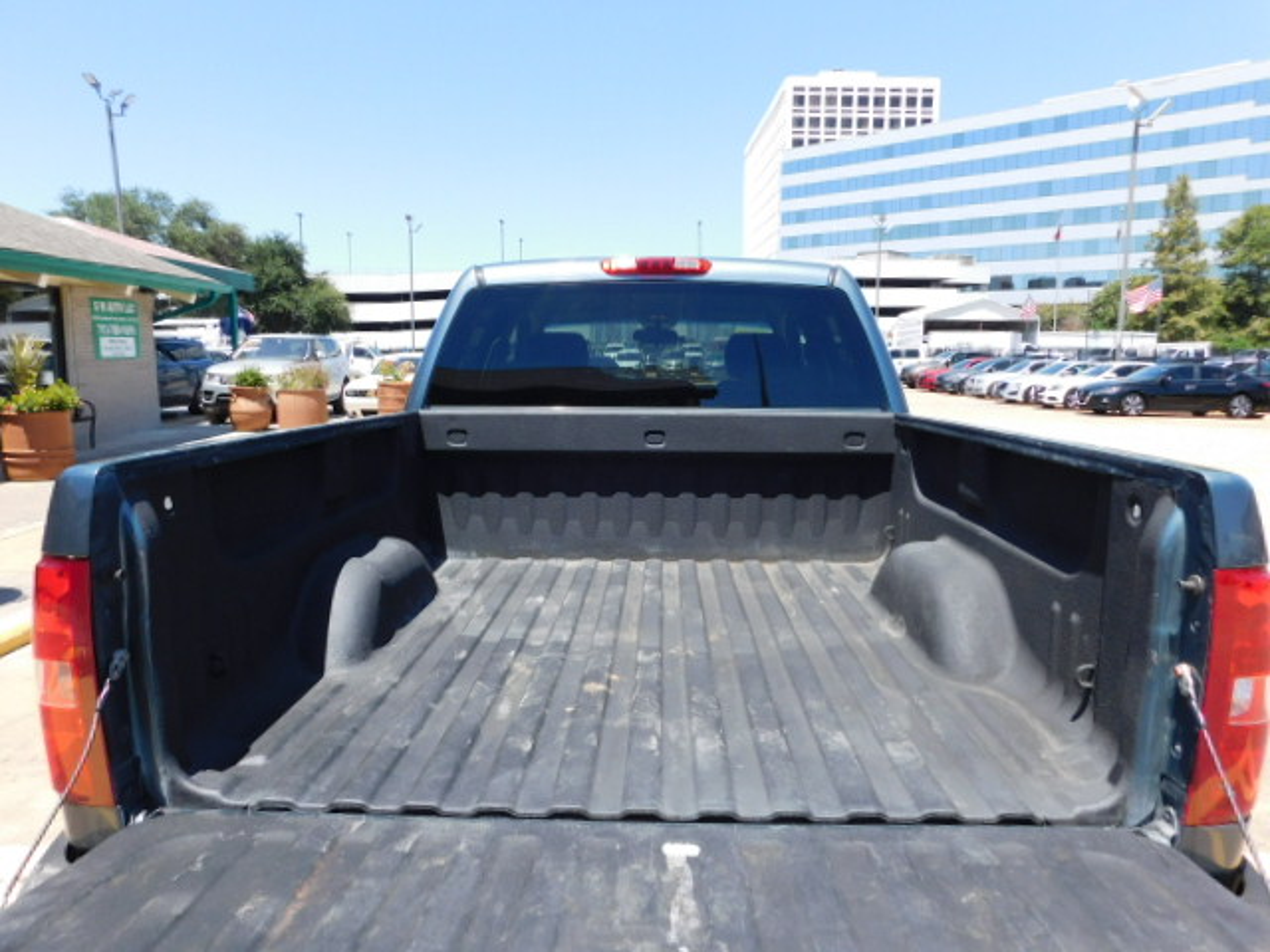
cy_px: 476
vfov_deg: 56.8
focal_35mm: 24
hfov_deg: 71.6
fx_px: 881
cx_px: 635
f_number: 3
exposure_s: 1/800
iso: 125
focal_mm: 4.1
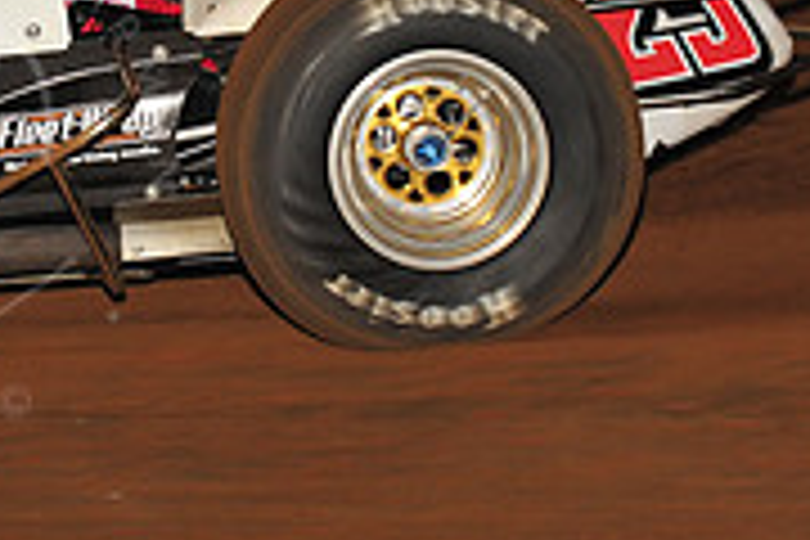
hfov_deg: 6.9
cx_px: -94
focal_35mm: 297
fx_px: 6682
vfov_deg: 4.6
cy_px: -248
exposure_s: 1/320
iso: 1000
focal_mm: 92
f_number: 8
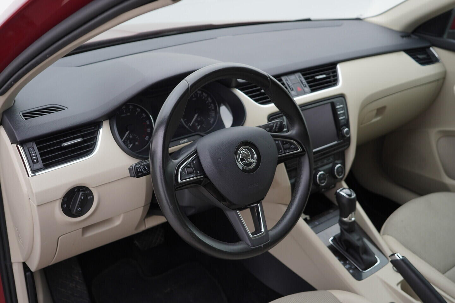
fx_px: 455
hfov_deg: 53.1
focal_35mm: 36
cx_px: 228
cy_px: 152
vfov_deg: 36.9
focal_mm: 24
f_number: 3.2
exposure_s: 1/50
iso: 125
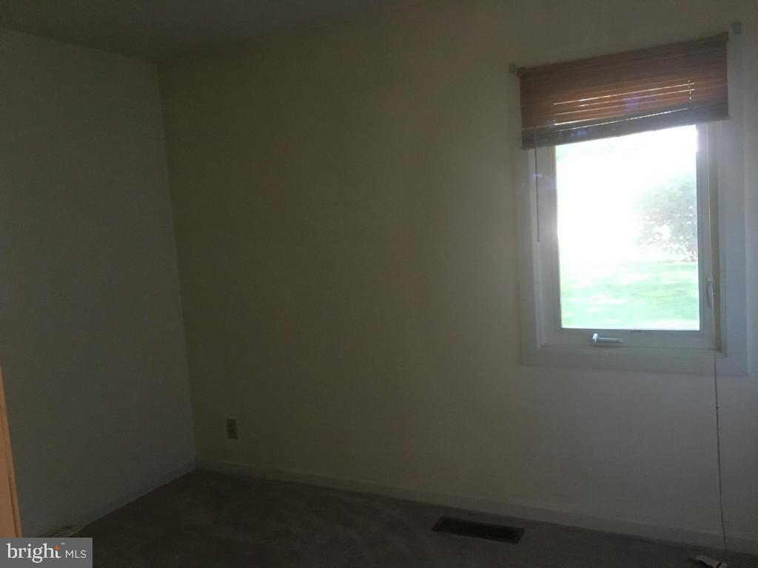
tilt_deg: -1.9
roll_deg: +3.8
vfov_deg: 48.2
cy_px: 284
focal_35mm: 29
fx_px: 635
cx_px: 379
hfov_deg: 61.7
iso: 200
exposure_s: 1/30
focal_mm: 4.15
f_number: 2.2
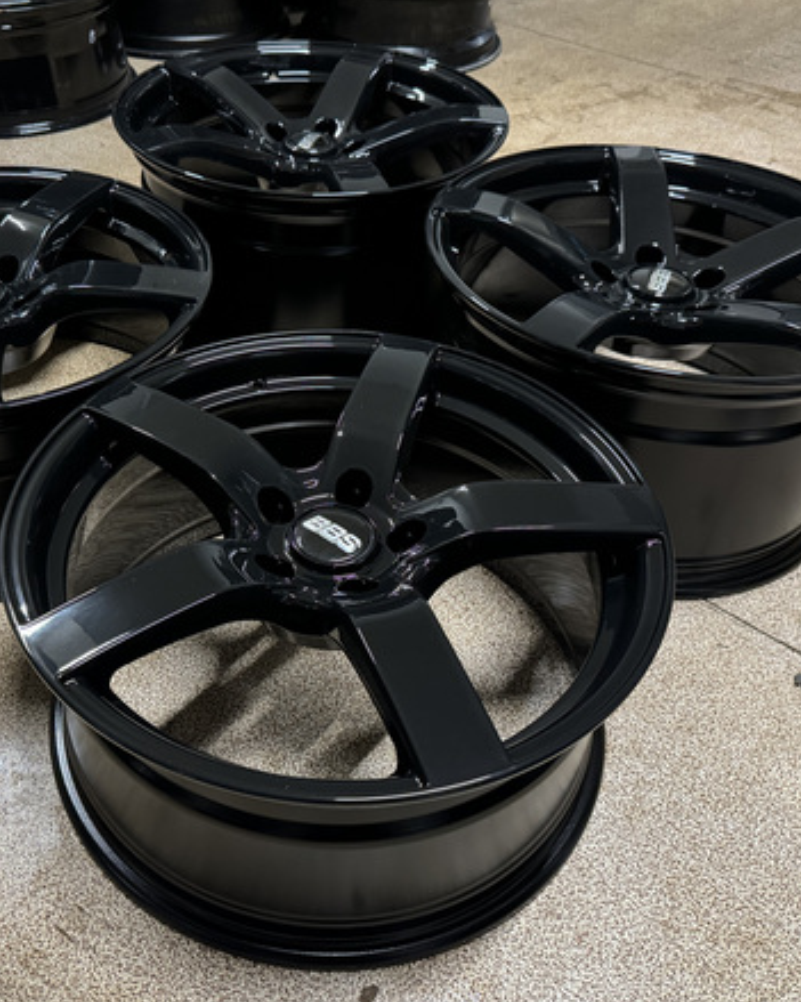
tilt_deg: -42.6
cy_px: 502
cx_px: 310
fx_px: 949
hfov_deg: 45.5
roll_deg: -2.1
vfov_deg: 55.7
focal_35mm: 32
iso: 500
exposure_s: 1/60
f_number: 1.78
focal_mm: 6.76
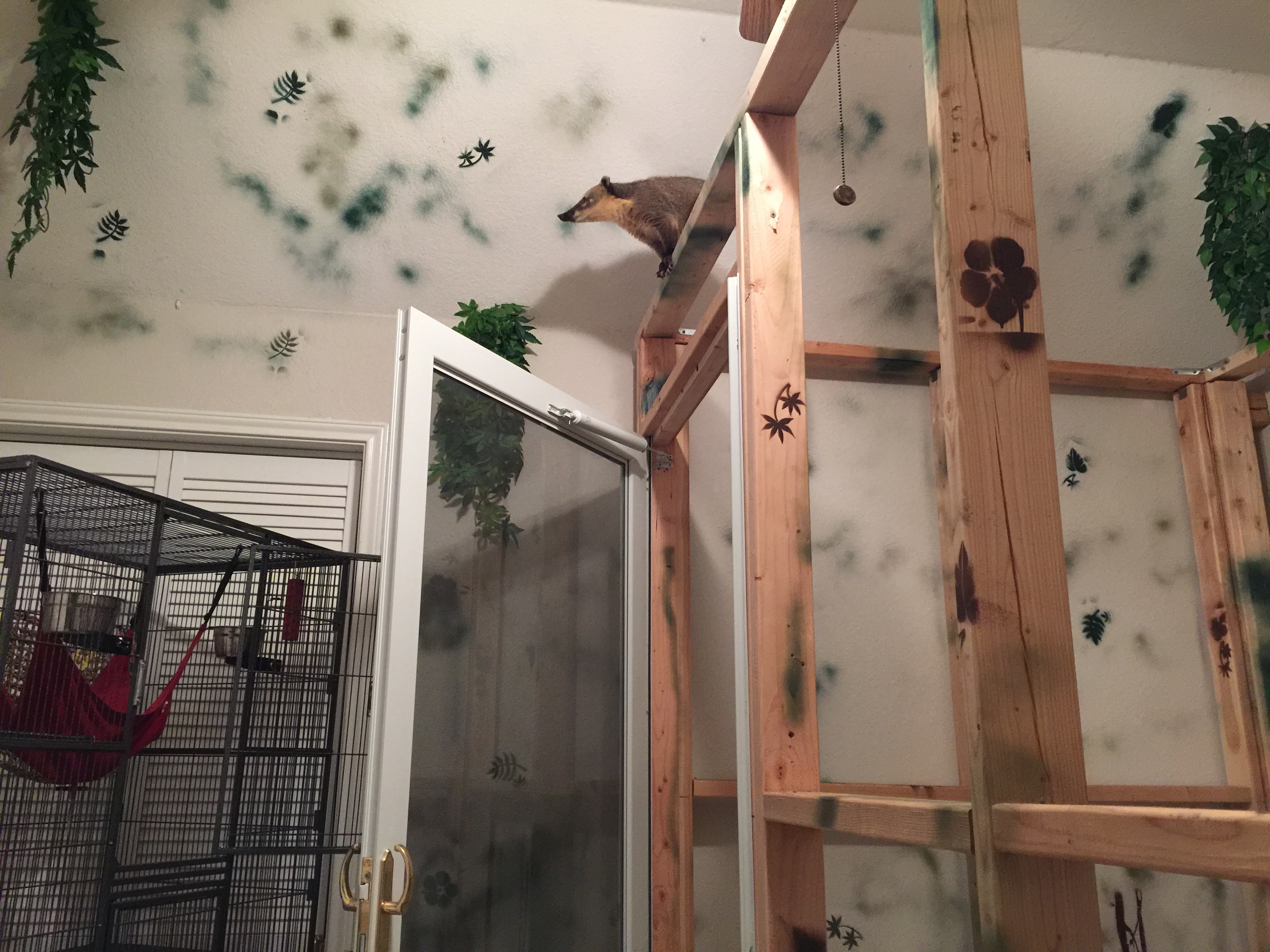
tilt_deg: +15.8
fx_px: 1064
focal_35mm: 29
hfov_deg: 61.7
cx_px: 635
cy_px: 476
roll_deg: -0.9
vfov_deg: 48.2
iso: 125
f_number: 2.2
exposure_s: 1/15
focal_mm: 4.15
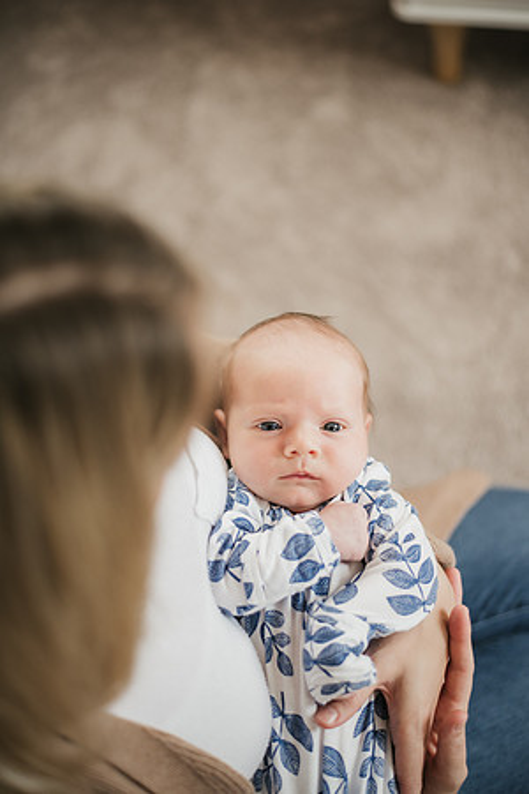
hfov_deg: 27.0
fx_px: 1102
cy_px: 397
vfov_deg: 39.6
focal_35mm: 50
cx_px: 264
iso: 320
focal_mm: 50
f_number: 1.8
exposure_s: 1/160
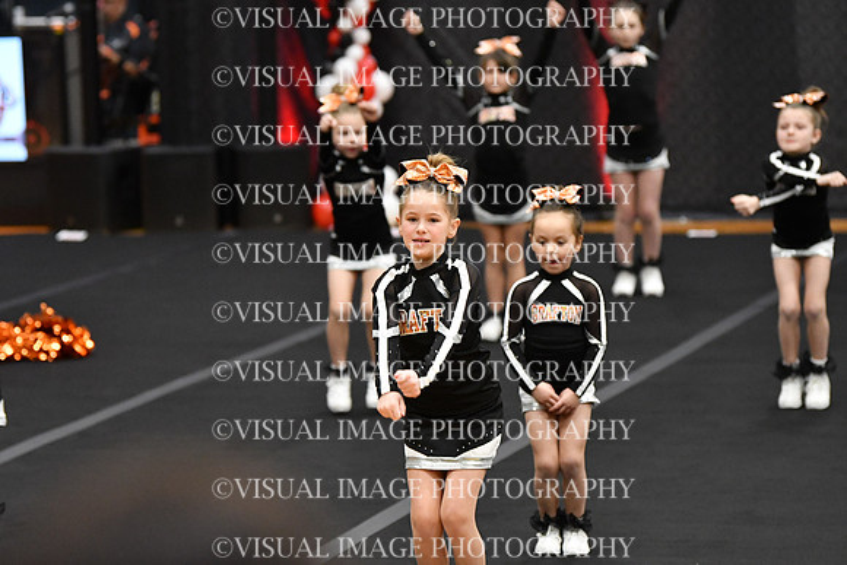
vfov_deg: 7.0
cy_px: 282
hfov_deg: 10.5
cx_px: 424
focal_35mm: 195
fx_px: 4589
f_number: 2.8
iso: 5000
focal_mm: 130
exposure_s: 1/800
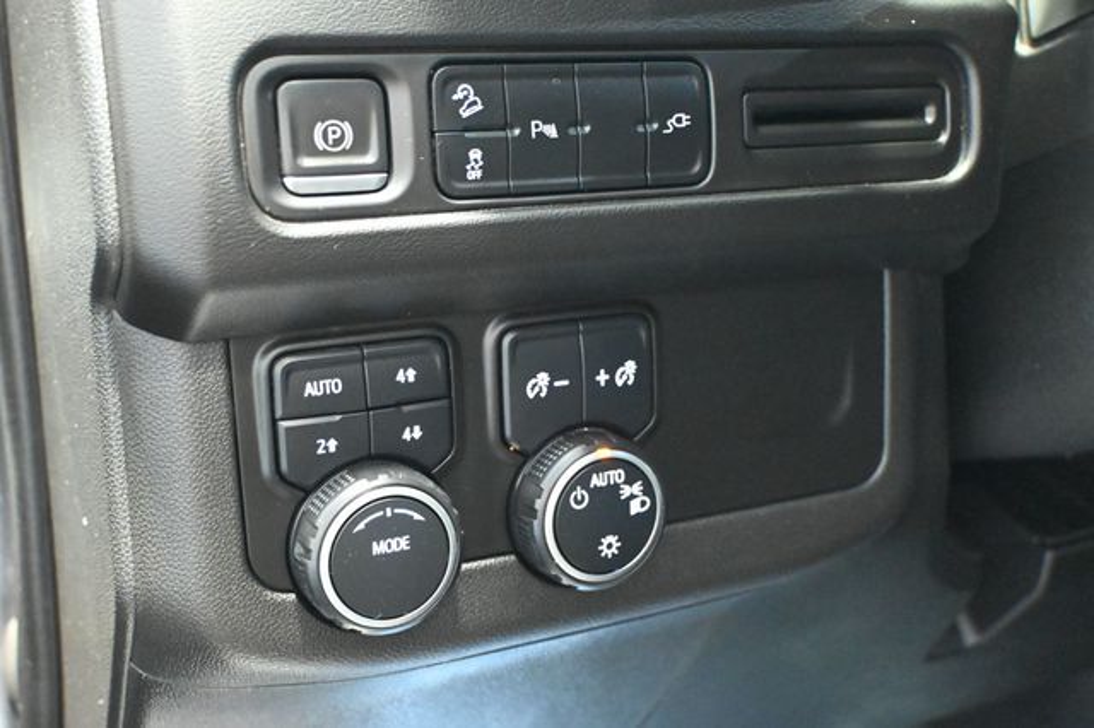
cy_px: 364
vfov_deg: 32.4
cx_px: 547
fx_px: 1253
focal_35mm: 41
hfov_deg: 47.2
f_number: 4.5
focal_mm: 27.5
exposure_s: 1/5
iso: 12800
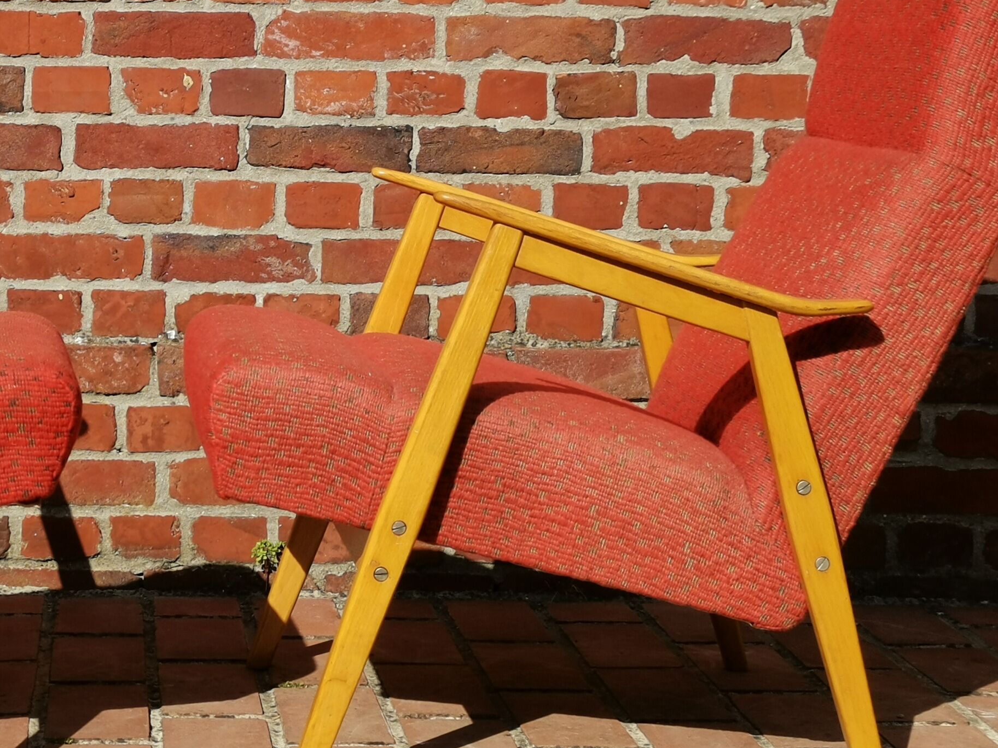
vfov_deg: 16.4
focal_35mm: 90
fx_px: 2595
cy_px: 399
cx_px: 131
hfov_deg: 21.4
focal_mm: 5.58
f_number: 1.8
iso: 50
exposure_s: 1/2809
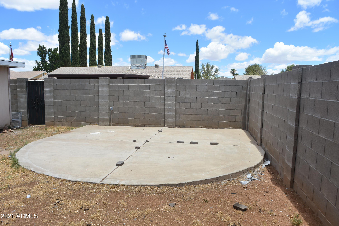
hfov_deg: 67.4
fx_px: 254
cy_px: 113
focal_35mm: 27
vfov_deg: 47.9
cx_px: 170
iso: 180
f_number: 8
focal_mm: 18
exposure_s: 1/500
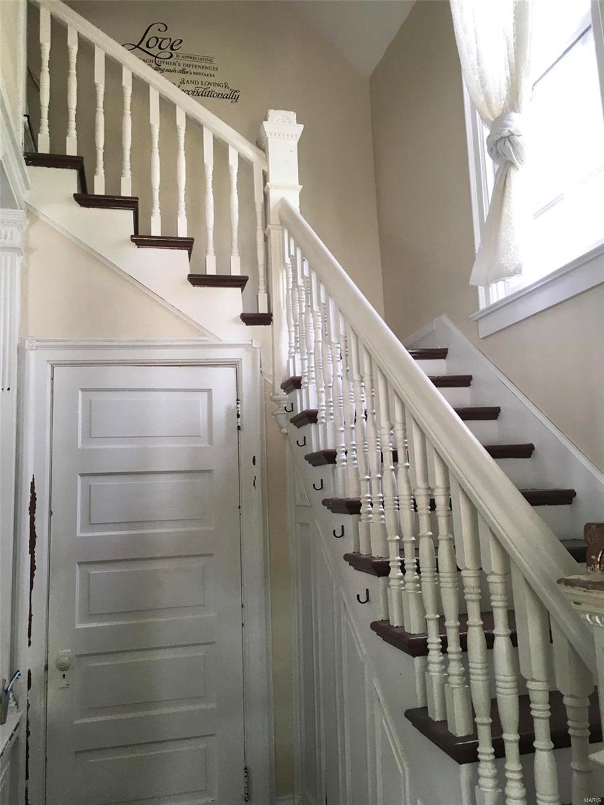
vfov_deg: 61.7
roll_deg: +2.3
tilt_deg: +7.9
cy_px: 402
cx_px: 302
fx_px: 675
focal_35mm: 29
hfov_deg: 48.2
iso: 32
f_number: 2.2
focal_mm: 4.15
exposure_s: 1/30
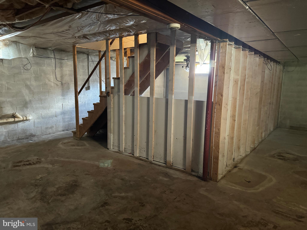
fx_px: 213
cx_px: 154
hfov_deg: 71.6
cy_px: 115
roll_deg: -1.0
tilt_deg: -9.2
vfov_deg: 56.8
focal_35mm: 24
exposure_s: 1/37
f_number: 1.78
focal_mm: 6.86
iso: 1000
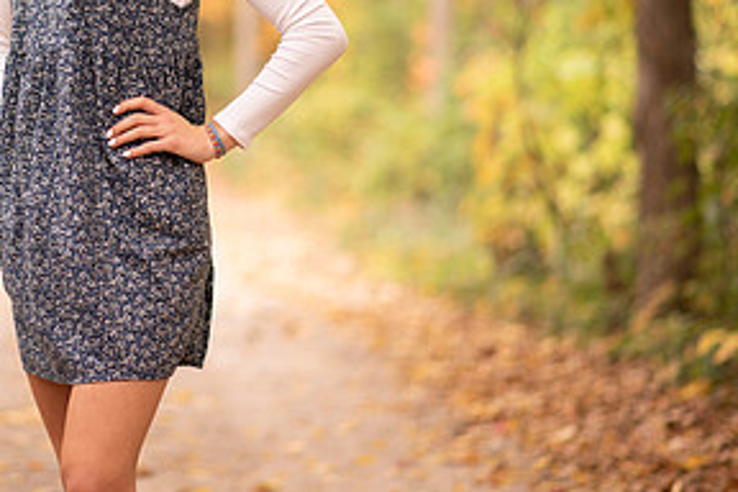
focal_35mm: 171
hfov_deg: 11.9
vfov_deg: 8.0
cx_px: 87
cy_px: 6
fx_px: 3505
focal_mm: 85
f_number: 1.8
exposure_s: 1/500
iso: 100
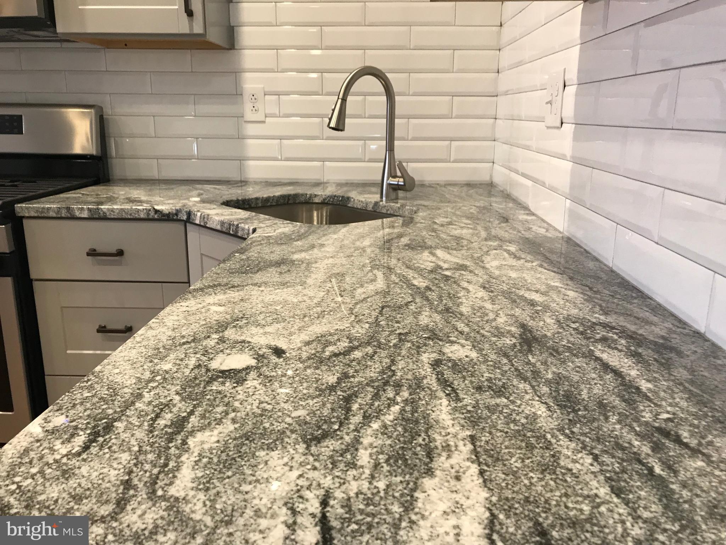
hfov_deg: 63.4
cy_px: 272
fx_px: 587
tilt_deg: -14.5
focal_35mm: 28
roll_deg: +0.8
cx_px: 363
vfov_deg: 49.7
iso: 40
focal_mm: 3.99
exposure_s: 1/20
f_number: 1.8
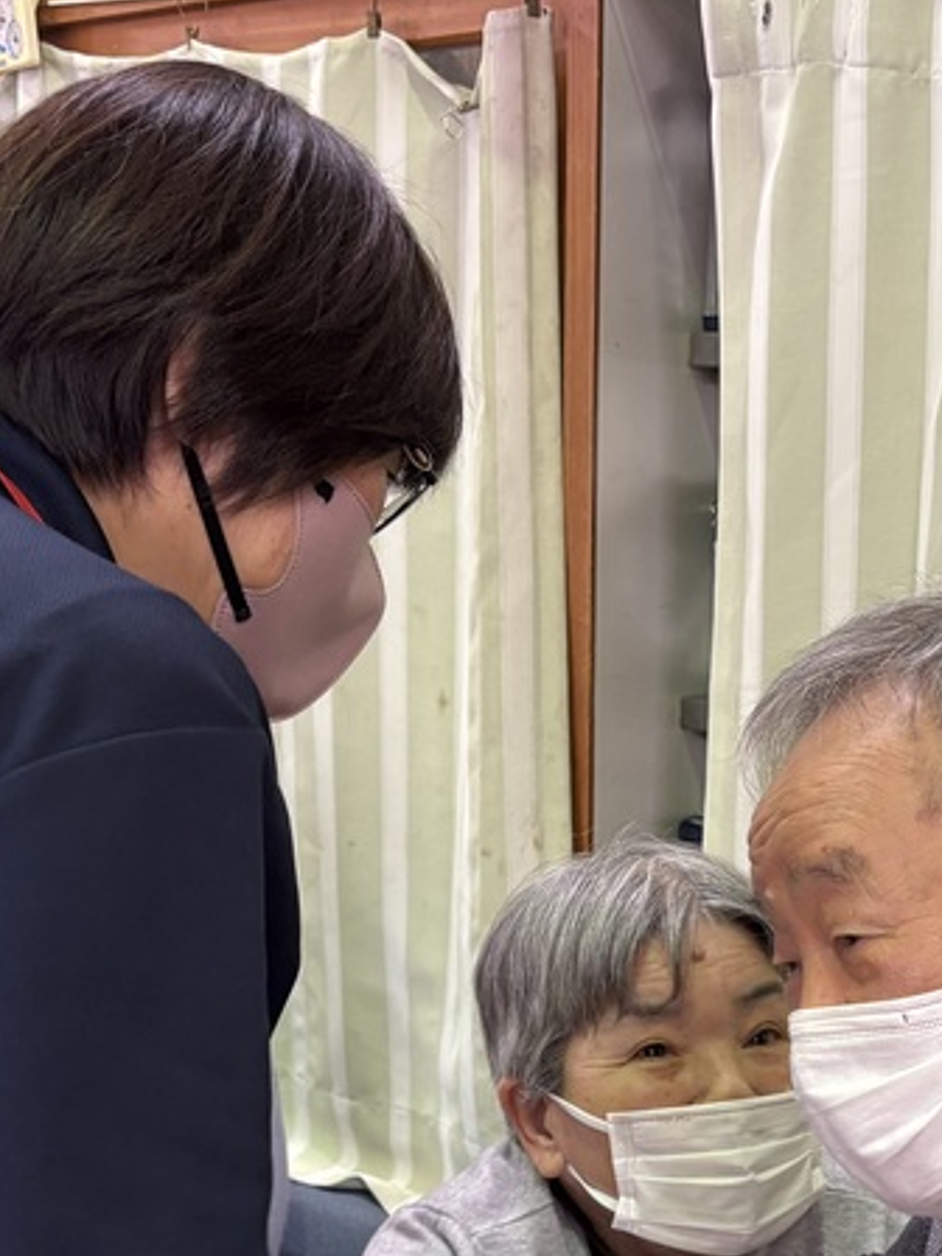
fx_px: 2104
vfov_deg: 32.2
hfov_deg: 24.7
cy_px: 1029
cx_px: 788
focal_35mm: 58
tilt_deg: -14.4
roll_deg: -1.8
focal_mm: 5.96
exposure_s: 1/60
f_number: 1.6
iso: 200
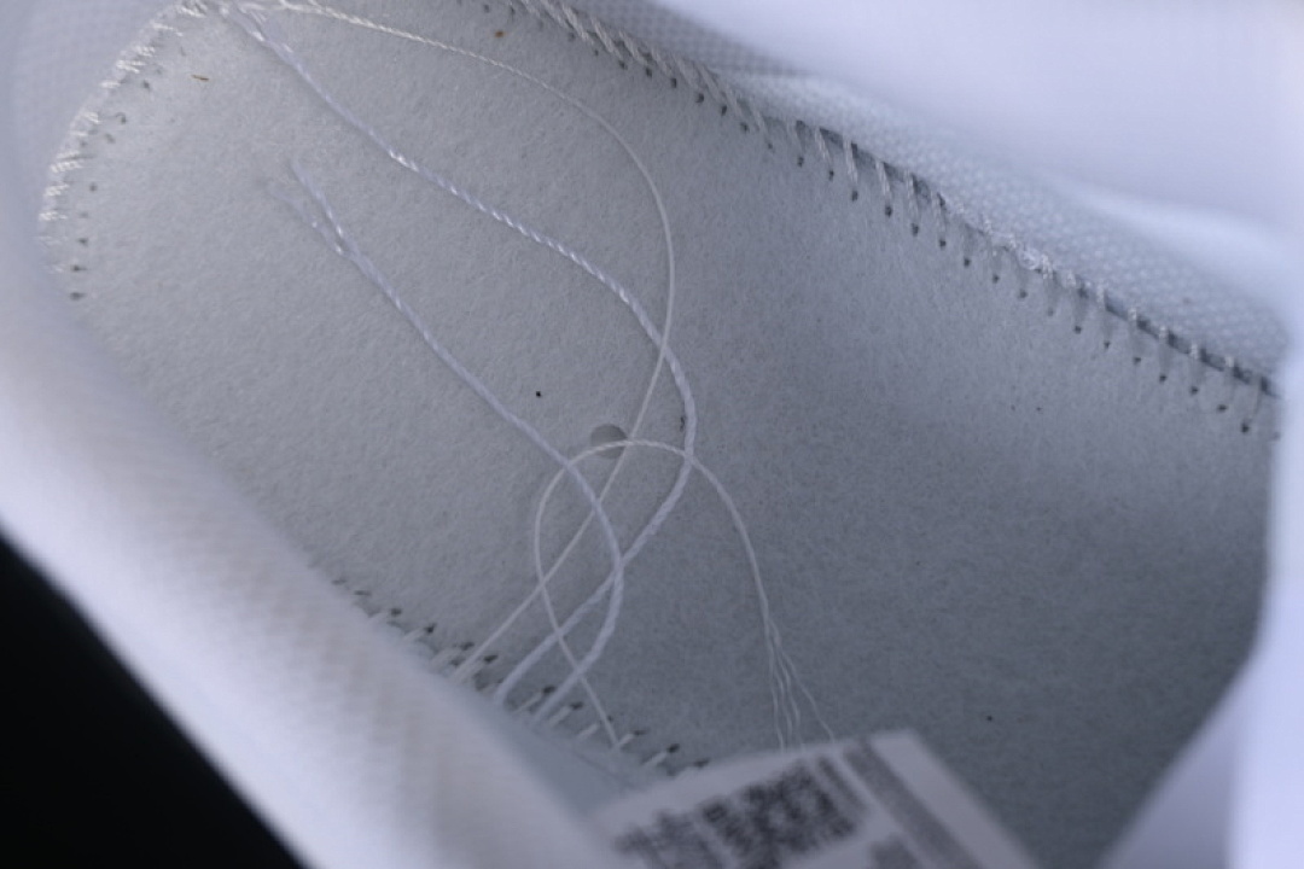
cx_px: 652
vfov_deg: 18.2
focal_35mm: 75
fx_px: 2716
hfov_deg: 27.0
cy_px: 434
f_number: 7.1
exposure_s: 1/80
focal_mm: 50
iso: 160
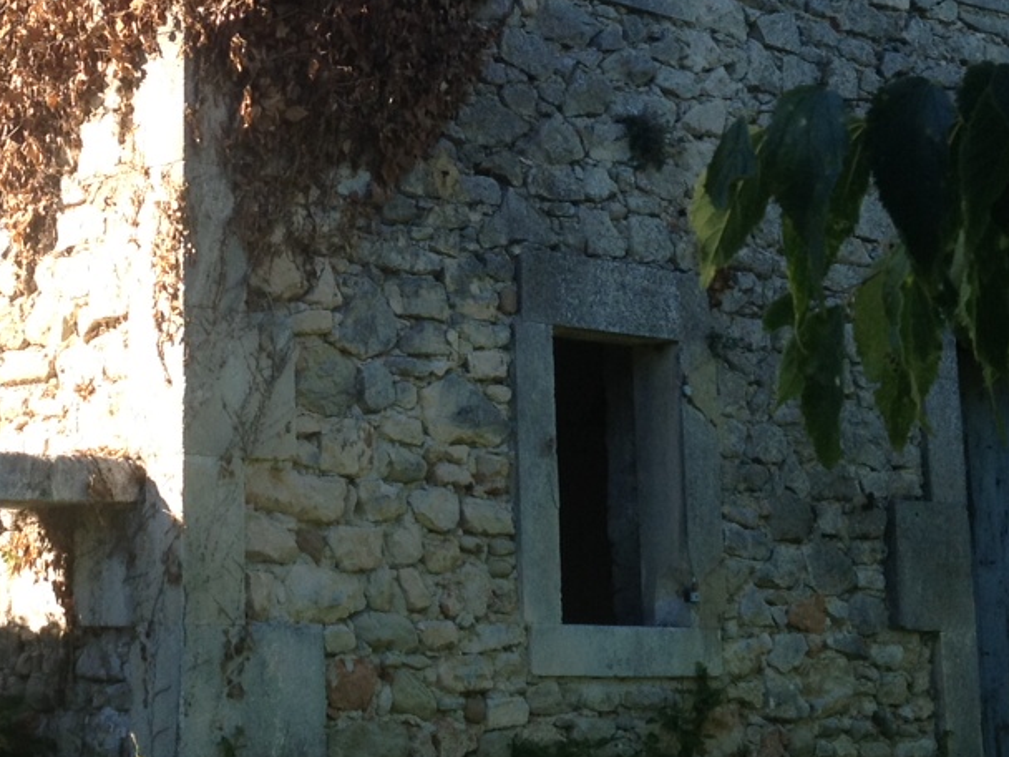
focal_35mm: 94
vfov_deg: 15.6
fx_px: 2740
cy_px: 108
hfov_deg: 20.6
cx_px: 199
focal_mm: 4.28
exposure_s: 1/531
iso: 50
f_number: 2.4
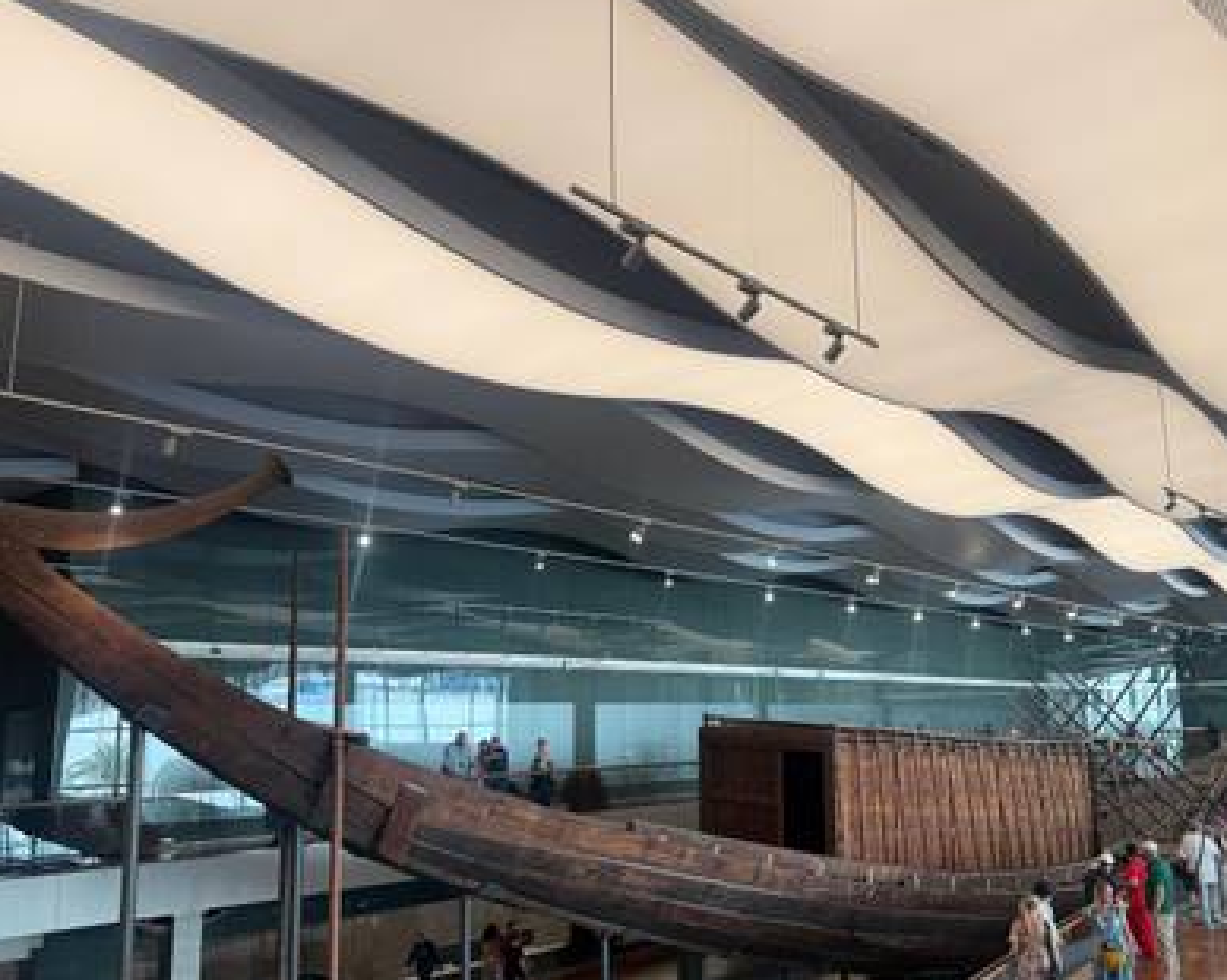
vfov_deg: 49.9
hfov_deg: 60.2
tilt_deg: +10.5
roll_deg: +1.5
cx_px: 702
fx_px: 1053
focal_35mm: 29
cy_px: 537
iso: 50
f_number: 1.78
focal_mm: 6.76
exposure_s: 1/100
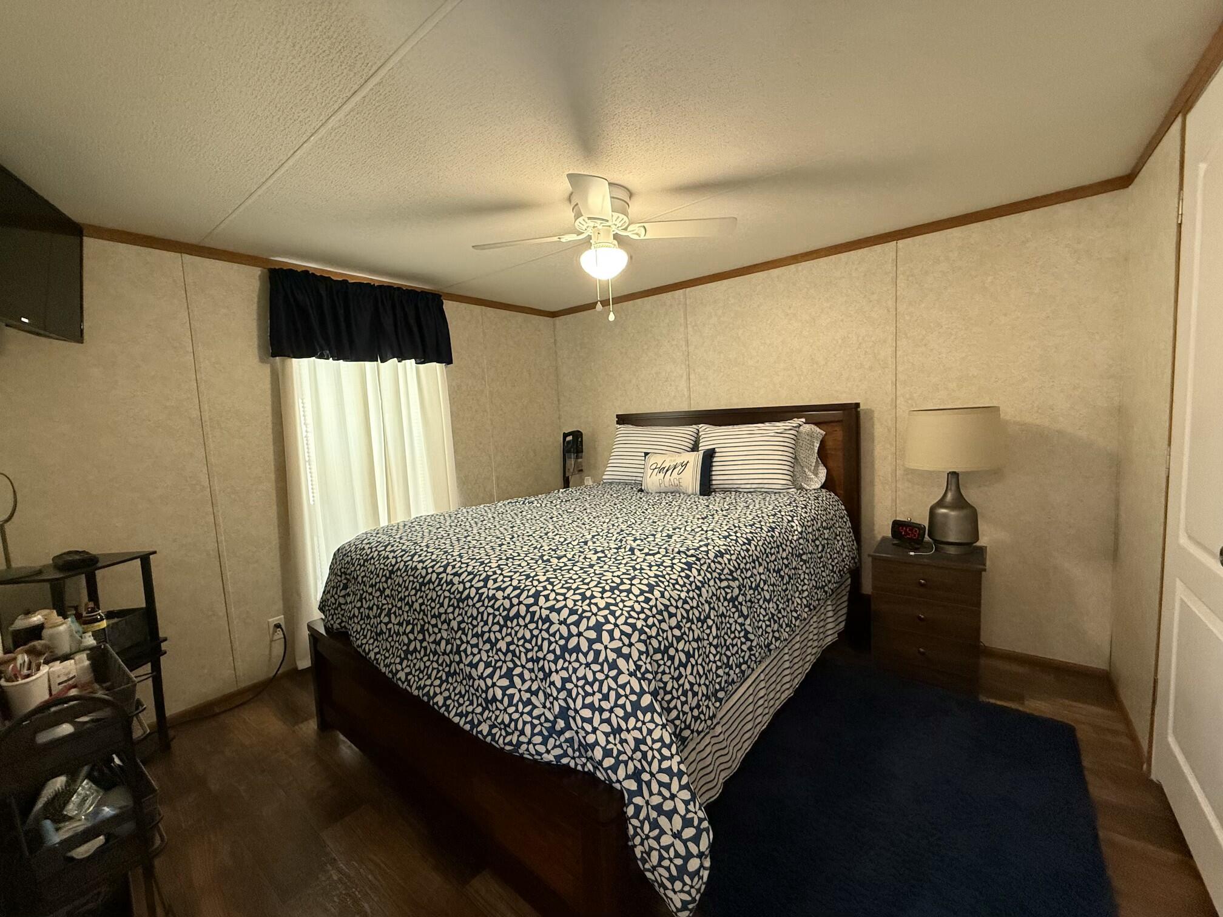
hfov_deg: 102.1
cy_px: 458
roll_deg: +2.6
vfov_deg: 85.7
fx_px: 495
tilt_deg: -4.9
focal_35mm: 14
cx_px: 612
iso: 500
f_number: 2.2
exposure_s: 1/60
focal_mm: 2.22
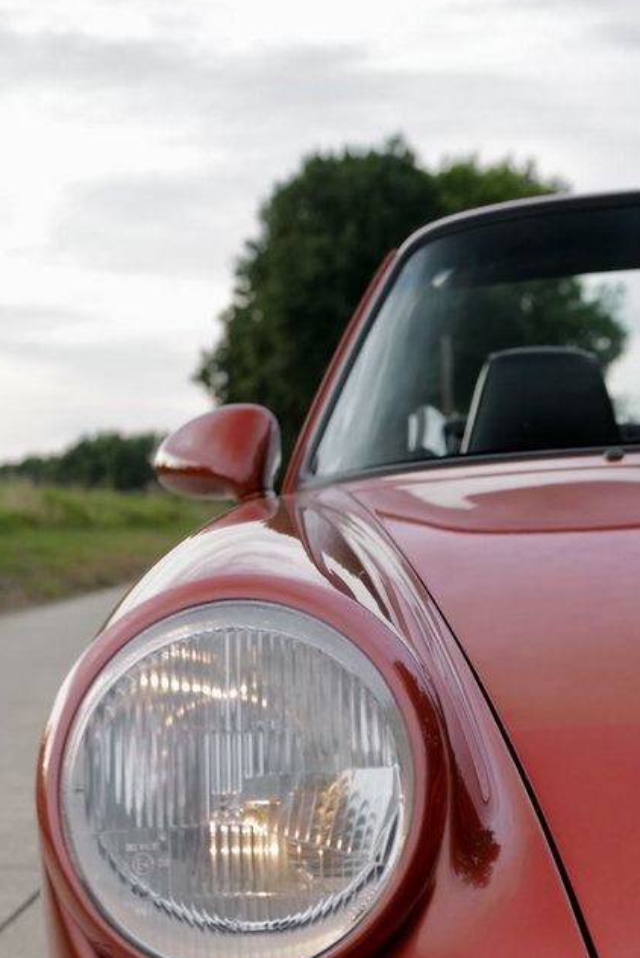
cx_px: 493
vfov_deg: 28.0
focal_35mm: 68
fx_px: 1811
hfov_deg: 19.9
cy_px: 949
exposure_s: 1/50
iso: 100
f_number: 3.2
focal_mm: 28
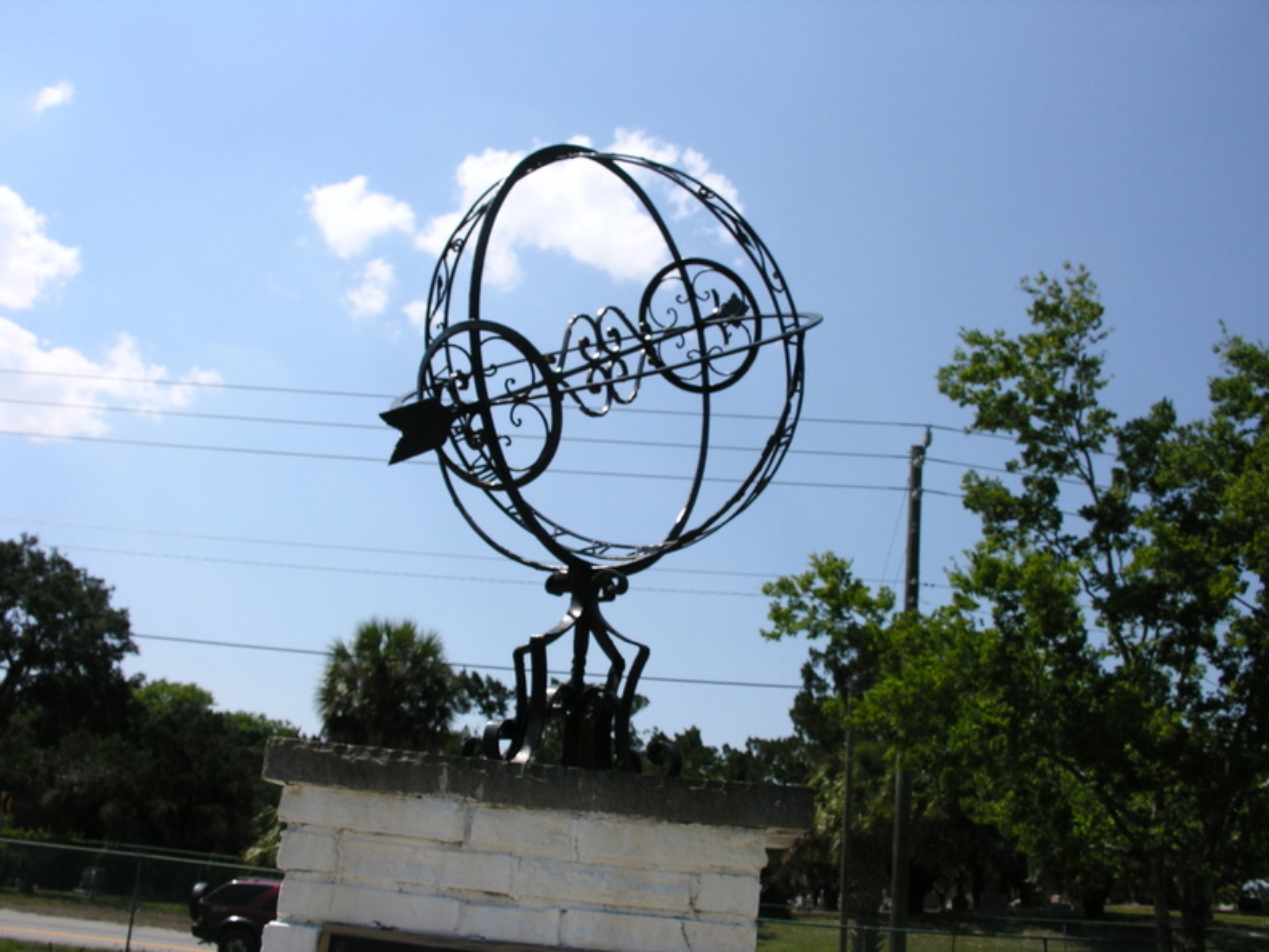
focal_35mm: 35
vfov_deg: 40.7
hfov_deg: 52.6
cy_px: 476
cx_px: 634
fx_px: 1283
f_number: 5
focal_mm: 8.9
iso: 50
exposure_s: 1/527
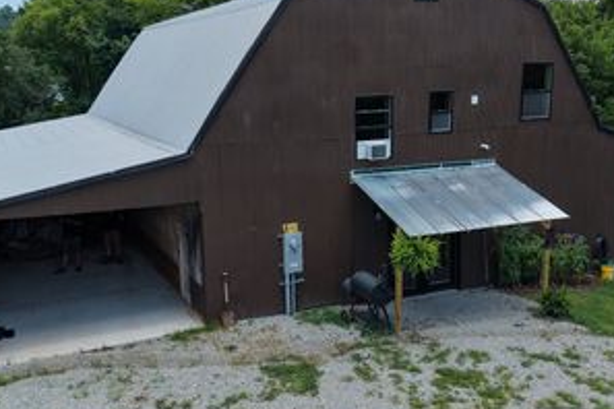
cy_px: 191
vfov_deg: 31.9
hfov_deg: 46.2
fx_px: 716
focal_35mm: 42
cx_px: 360
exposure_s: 1/6000
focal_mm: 8.67
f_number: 1.8
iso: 400
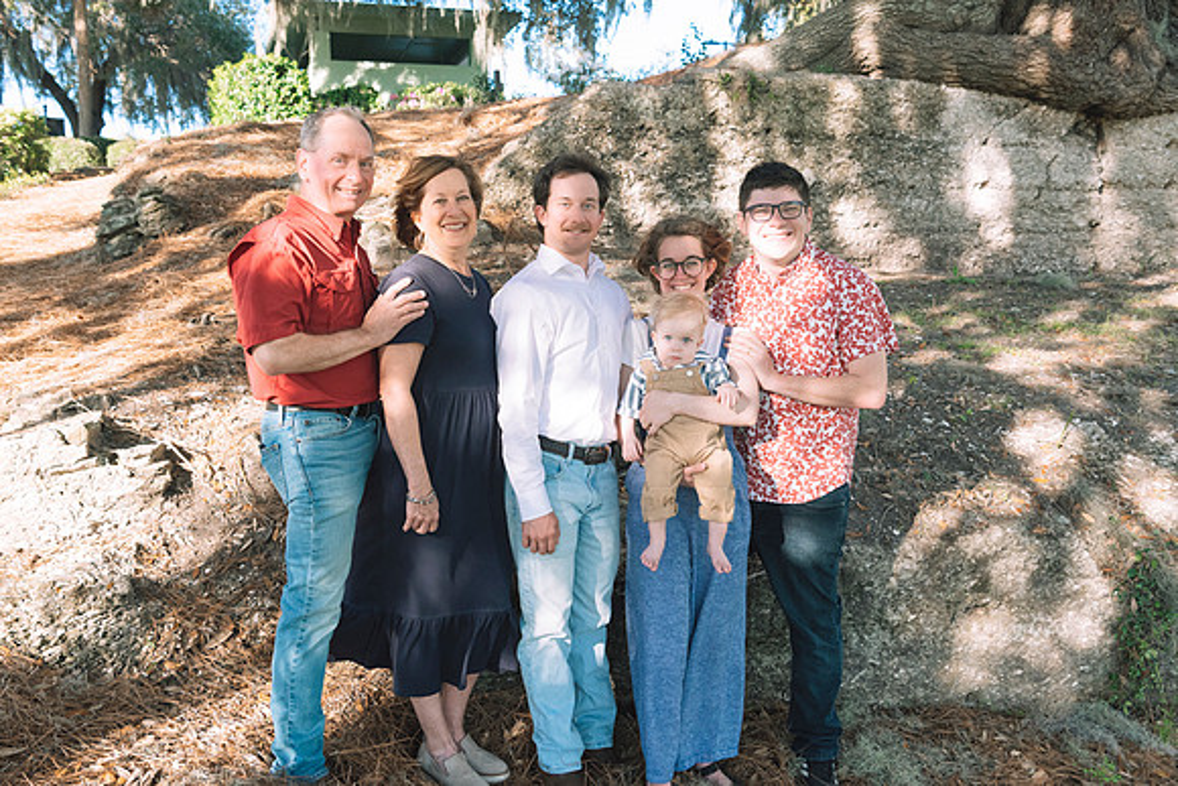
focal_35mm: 34
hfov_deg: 55.8
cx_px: 589
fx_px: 1113
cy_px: 393
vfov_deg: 38.9
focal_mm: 34
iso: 1250
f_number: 6.3
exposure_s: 1/640
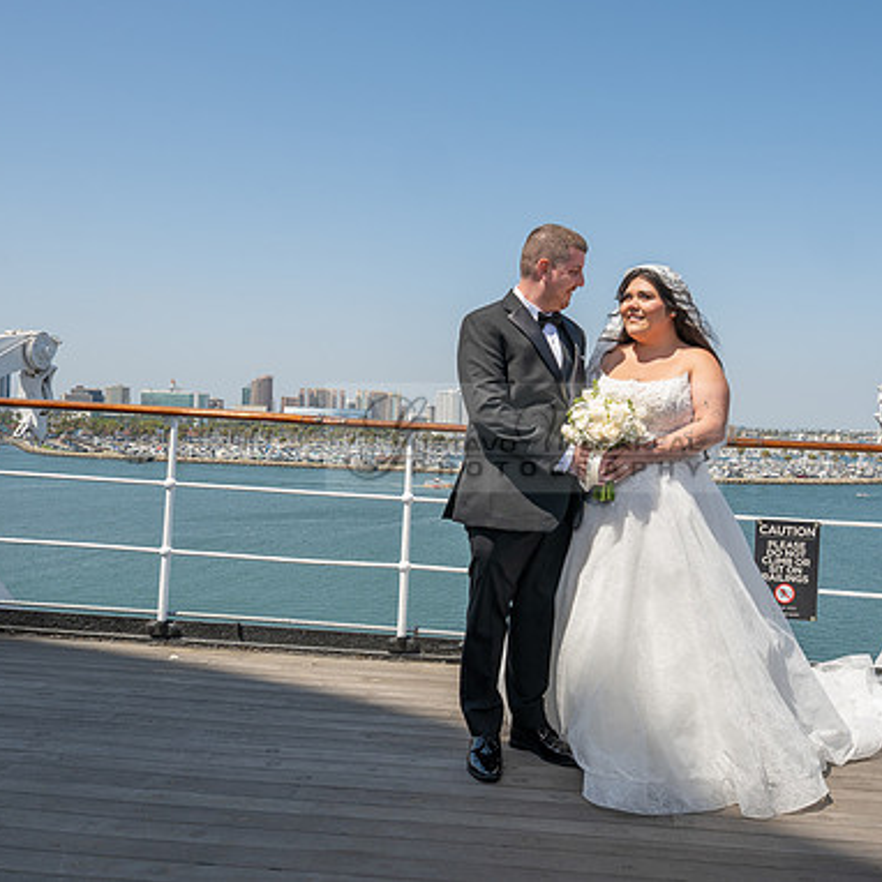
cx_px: 526
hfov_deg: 52.2
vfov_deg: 52.5
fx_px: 894
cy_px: 438
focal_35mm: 31
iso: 200
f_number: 11
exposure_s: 1/200
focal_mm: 24
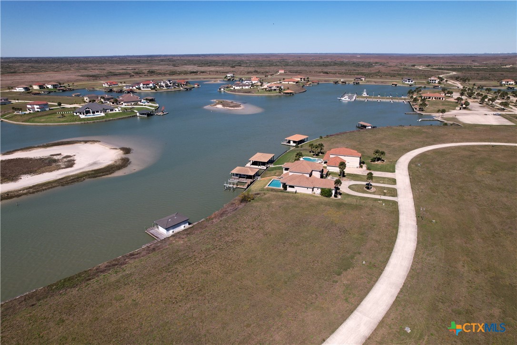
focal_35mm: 22
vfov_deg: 57.2
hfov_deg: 78.6
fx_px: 316
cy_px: 172
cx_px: 258
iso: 100
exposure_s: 1/80
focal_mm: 8.38
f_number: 2.8
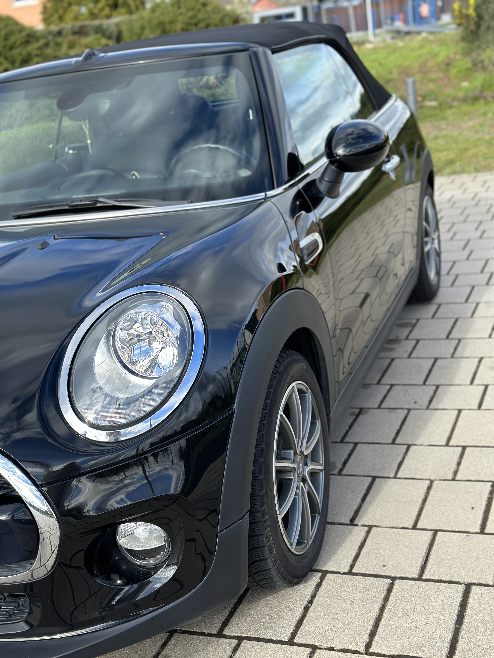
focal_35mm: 48
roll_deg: +7.5
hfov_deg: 30.3
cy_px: 329
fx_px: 913
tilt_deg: -16.4
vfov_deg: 39.7
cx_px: 247
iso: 80
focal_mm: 6.86
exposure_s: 1/1517
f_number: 1.78
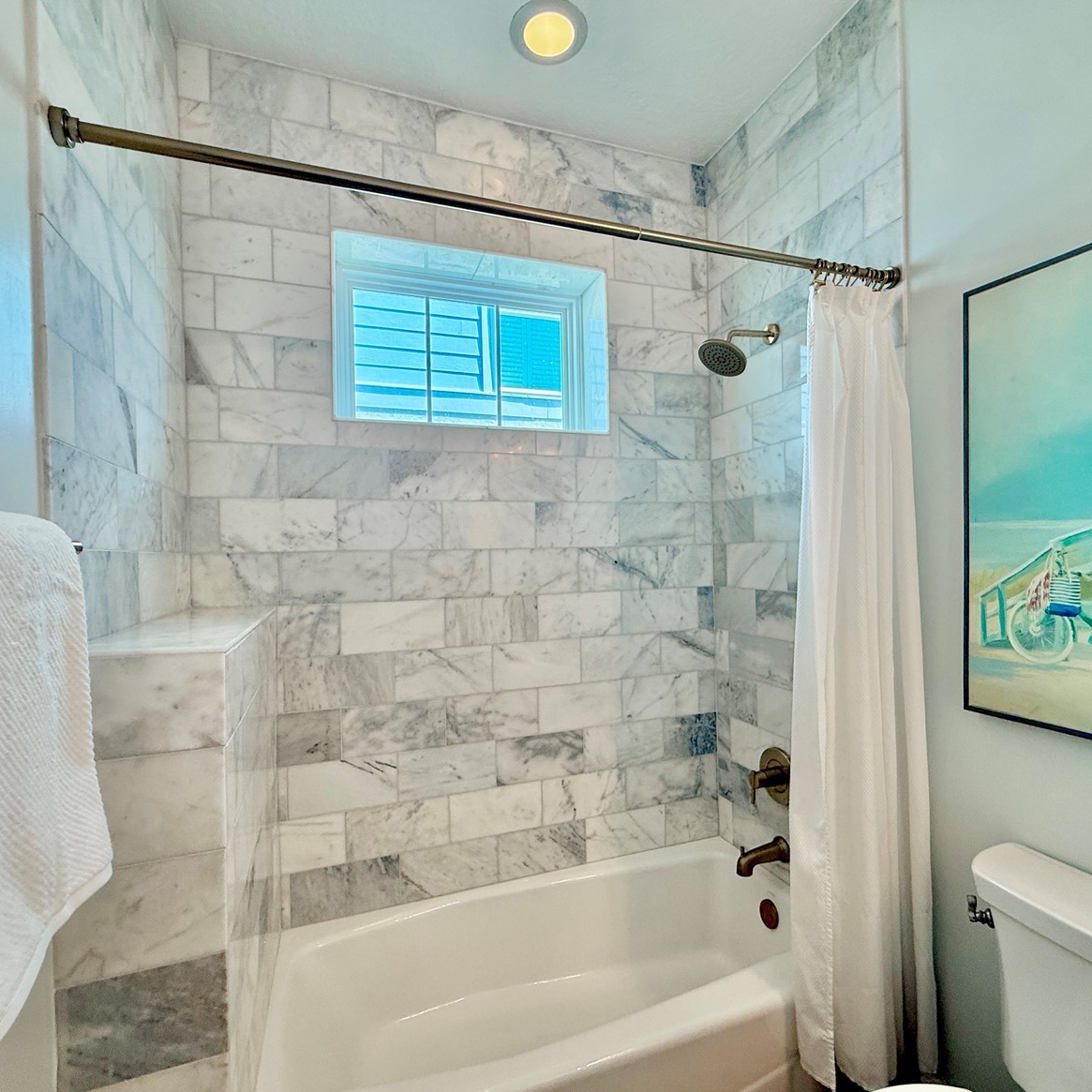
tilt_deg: +0.6
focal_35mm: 17
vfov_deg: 84.0
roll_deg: +0.9
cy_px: 555
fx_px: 607
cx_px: 561
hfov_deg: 83.9
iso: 100
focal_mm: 2.22
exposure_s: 1/120
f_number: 2.2
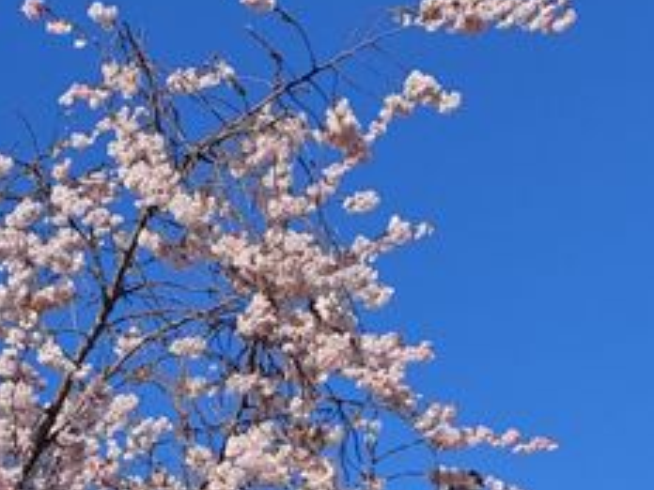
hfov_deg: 16.2
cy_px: 1093
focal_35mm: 119
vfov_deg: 10.9
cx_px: -28
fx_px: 2248
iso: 50
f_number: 1.6
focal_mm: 6.55
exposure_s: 1/3940
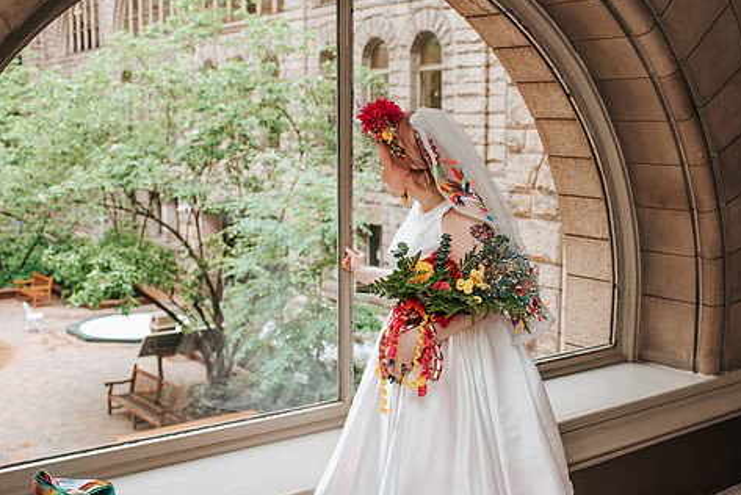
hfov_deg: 43.3
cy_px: 273
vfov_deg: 29.9
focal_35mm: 45
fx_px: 927
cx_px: 453
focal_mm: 35
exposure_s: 1/160
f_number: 4
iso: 560
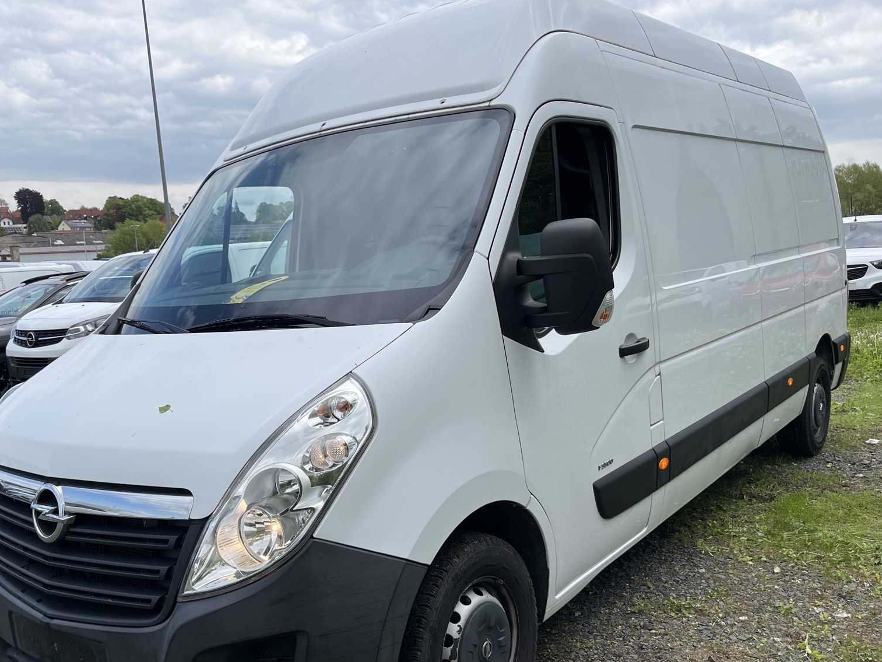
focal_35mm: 33
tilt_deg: -10.5
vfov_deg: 42.8
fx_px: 841
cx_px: 393
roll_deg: +2.9
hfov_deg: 55.2
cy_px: 388
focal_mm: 5.1
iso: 50
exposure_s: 1/2755
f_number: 1.6
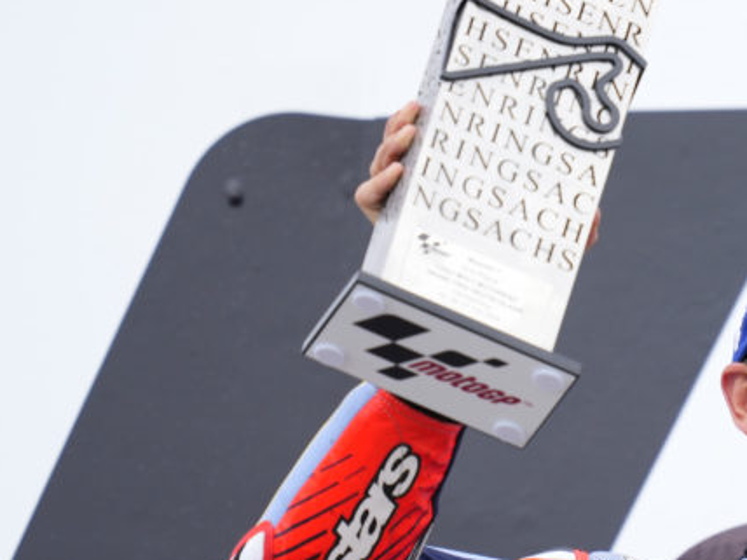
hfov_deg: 1.5
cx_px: 805
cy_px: 371
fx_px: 27773
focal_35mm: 1287
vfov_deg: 1.2
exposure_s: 1/800
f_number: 4
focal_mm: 560
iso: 400
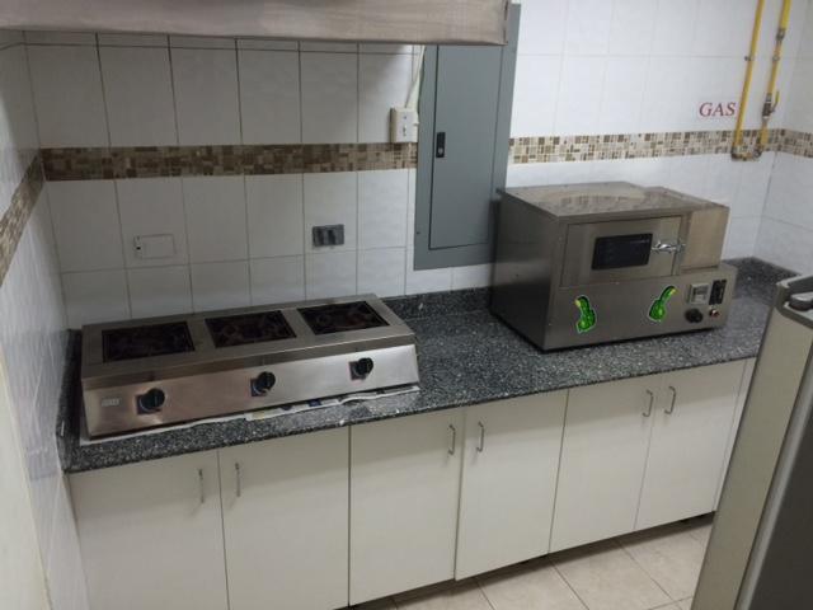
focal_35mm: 29
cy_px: 305
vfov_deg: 48.2
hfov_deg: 61.7
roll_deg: -2.0
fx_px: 681
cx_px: 406
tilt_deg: -22.6
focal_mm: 4.15
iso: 100
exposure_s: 1/30
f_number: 2.2
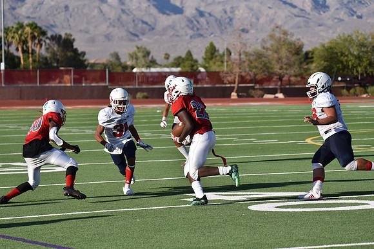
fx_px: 1559
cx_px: 187
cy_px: 124
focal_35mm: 150
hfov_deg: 13.7
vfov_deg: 9.2
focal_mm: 150
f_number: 5.6
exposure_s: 1/4000
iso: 560
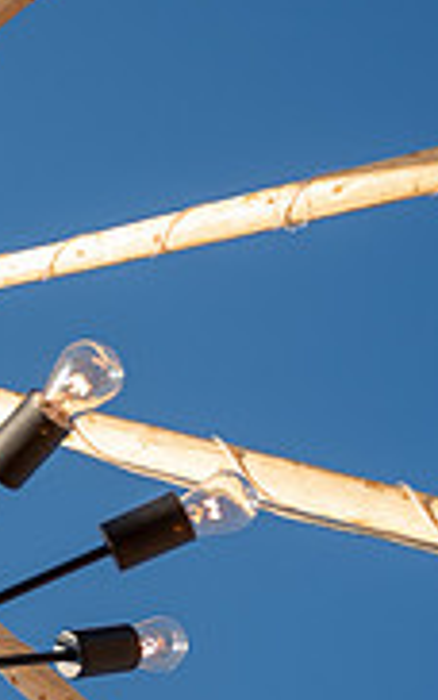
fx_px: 1983
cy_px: 565
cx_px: -388
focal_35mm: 104
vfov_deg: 19.8
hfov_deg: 11.5
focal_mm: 32
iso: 100
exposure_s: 1/500
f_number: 4
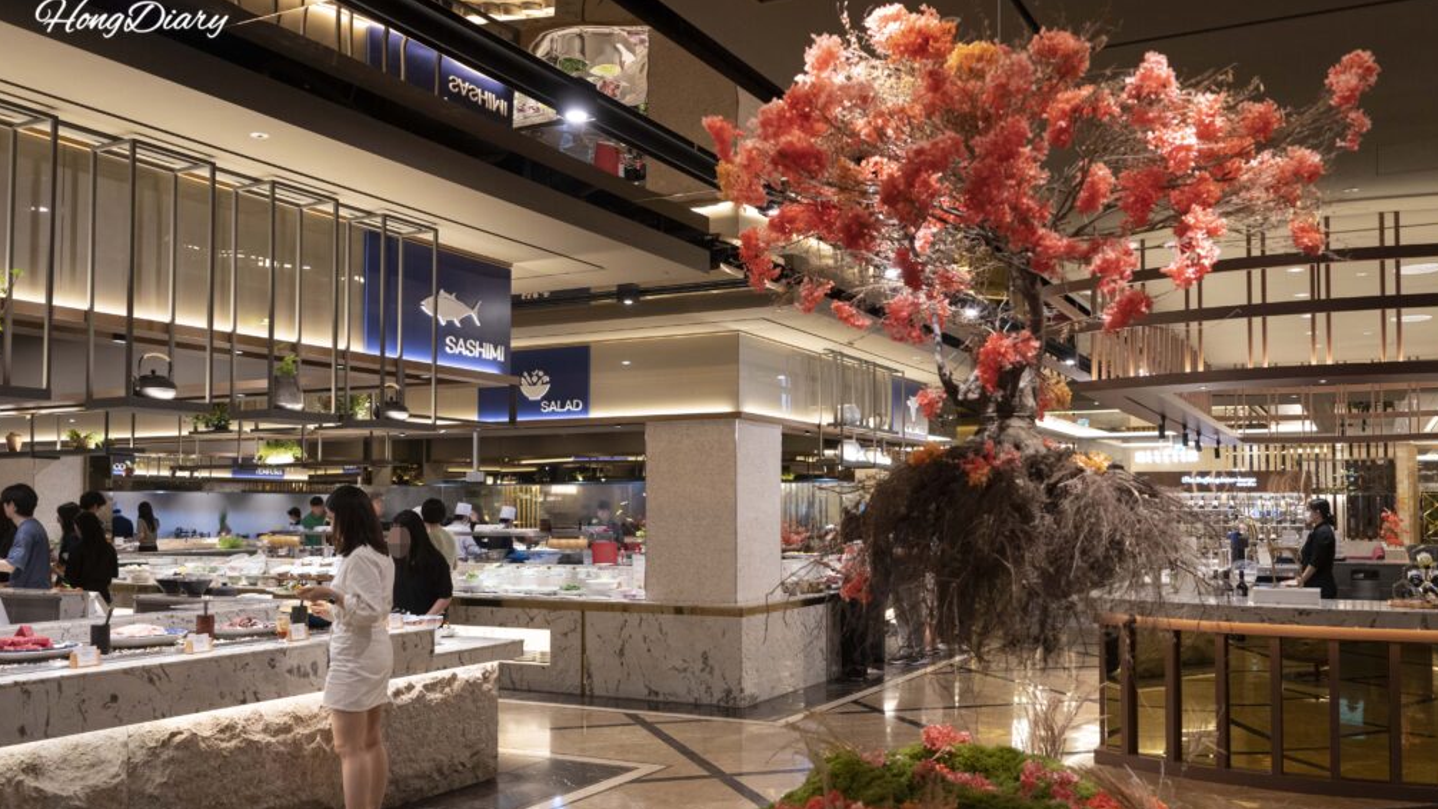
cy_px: 460
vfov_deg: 36.6
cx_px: 723
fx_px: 1220
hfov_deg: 61.0
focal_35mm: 32
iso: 2500
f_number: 4.5
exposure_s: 1/160
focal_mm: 30
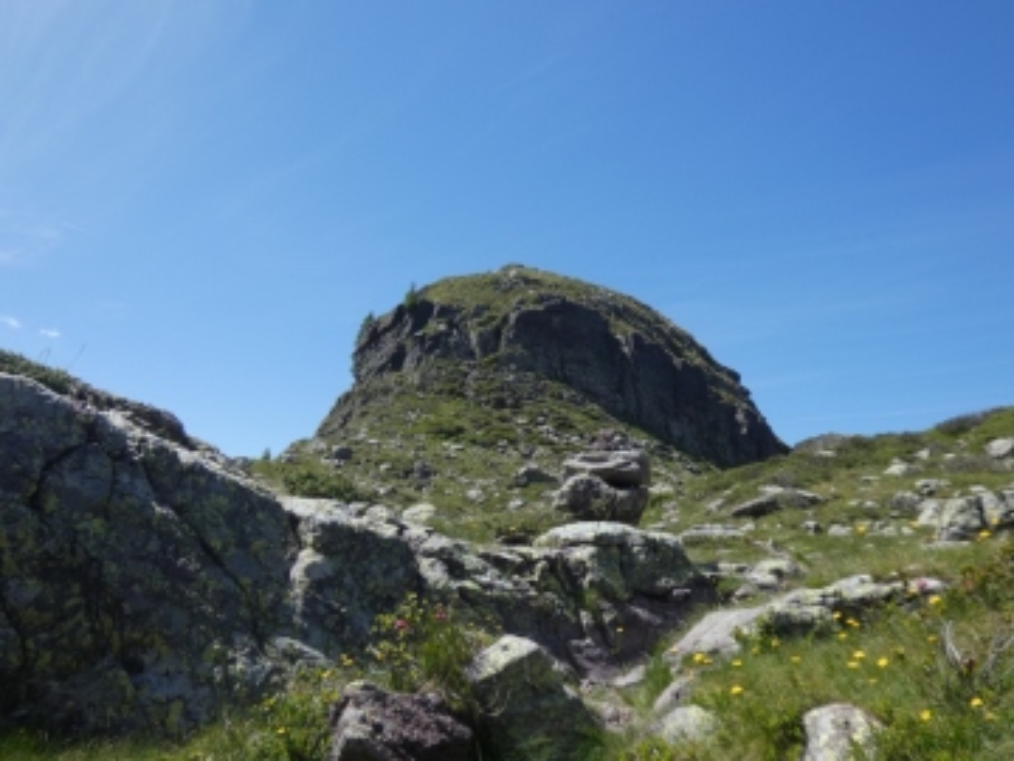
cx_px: 507
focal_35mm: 31
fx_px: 908
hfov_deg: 58.4
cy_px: 380
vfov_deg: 45.4
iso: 80
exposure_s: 1/1000
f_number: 3.3
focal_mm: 5.5
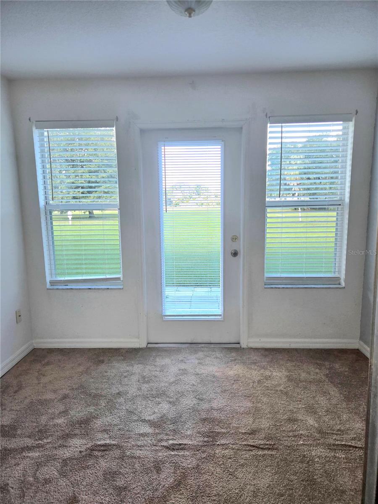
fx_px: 335
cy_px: 252
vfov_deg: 73.9
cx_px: 189
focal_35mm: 23
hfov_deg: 58.9
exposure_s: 1/120
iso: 40
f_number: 1.8
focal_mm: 5.4
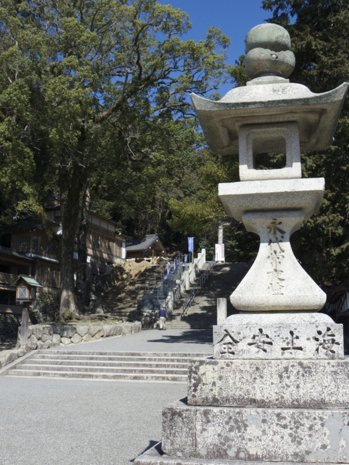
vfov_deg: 47.9
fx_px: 524
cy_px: 232
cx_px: 174
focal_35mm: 39
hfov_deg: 36.8
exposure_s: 1/800
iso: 125
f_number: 4
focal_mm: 7
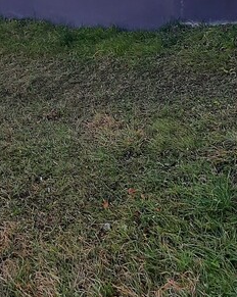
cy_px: -99
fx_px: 756
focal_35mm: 86
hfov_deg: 17.8
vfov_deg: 20.2
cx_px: 79
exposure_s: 1/188
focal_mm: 4.6
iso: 32
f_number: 2
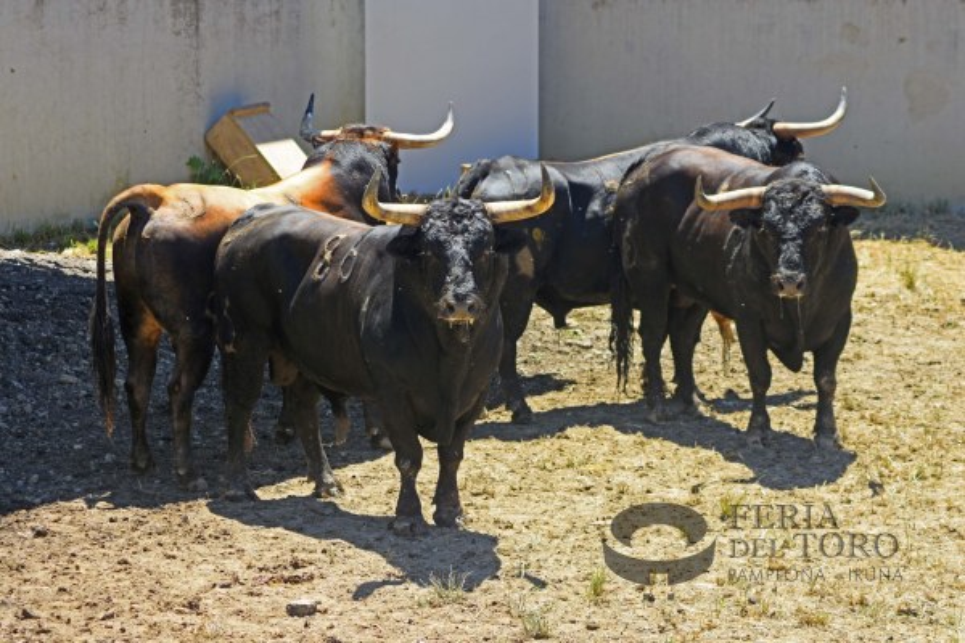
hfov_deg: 12.5
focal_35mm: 165
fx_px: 4423
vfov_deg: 8.3
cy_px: 322
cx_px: 482
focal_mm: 110
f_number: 7.1
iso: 100
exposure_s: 1/125
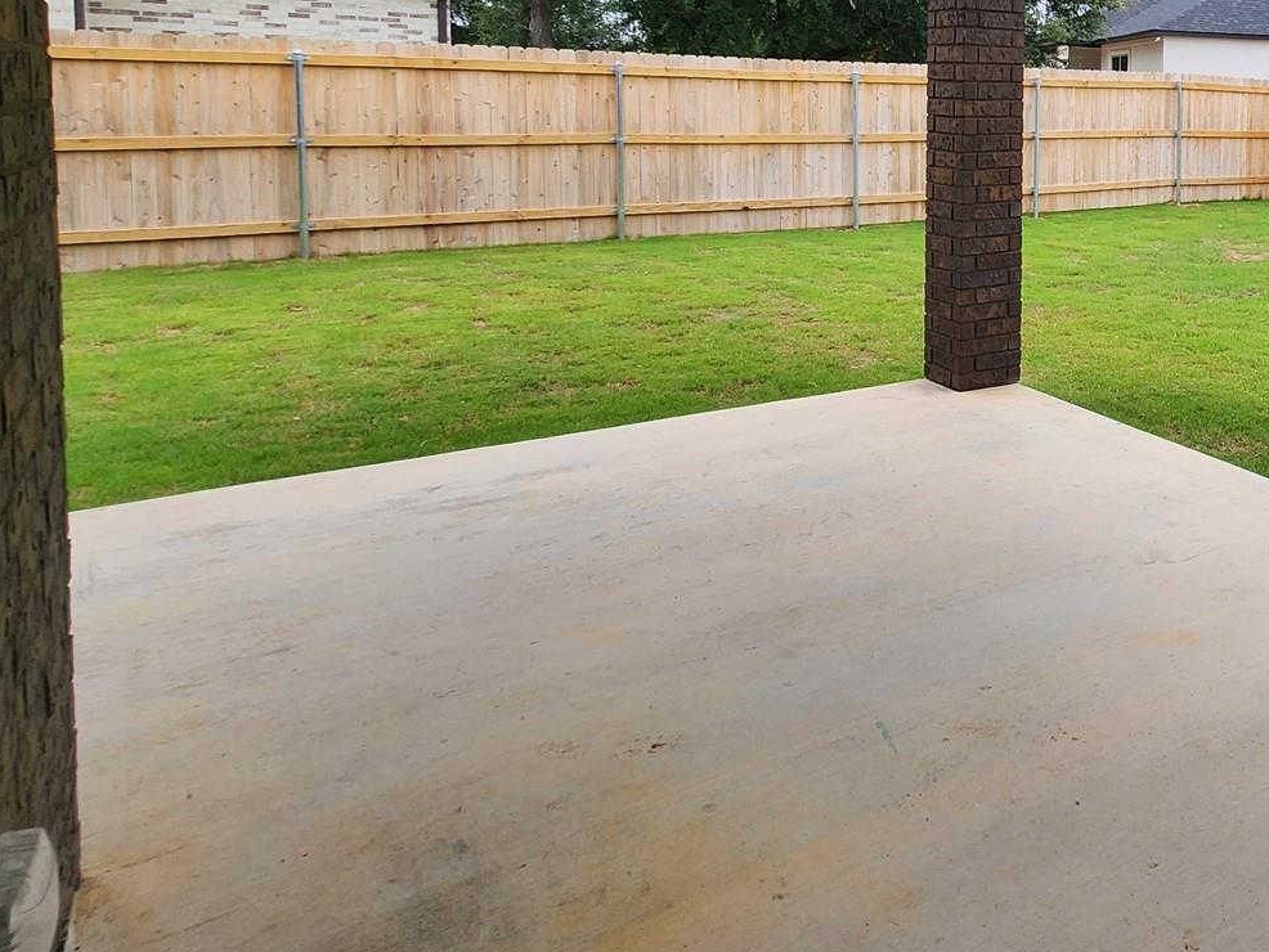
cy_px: 184
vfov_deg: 48.3
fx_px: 990
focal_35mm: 27
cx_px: 1158
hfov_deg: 55.9
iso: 50
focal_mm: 2.2
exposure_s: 1/1151
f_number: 2.2
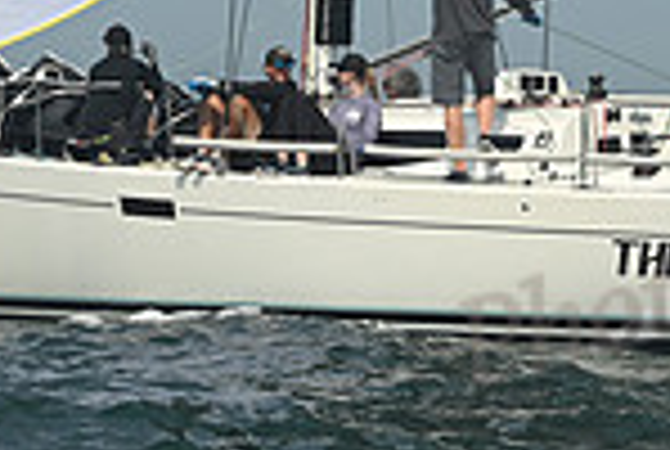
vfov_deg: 5.0
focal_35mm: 272
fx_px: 5072
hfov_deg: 7.6
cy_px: -358
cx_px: 229
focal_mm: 70
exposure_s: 1/1250
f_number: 8
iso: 320
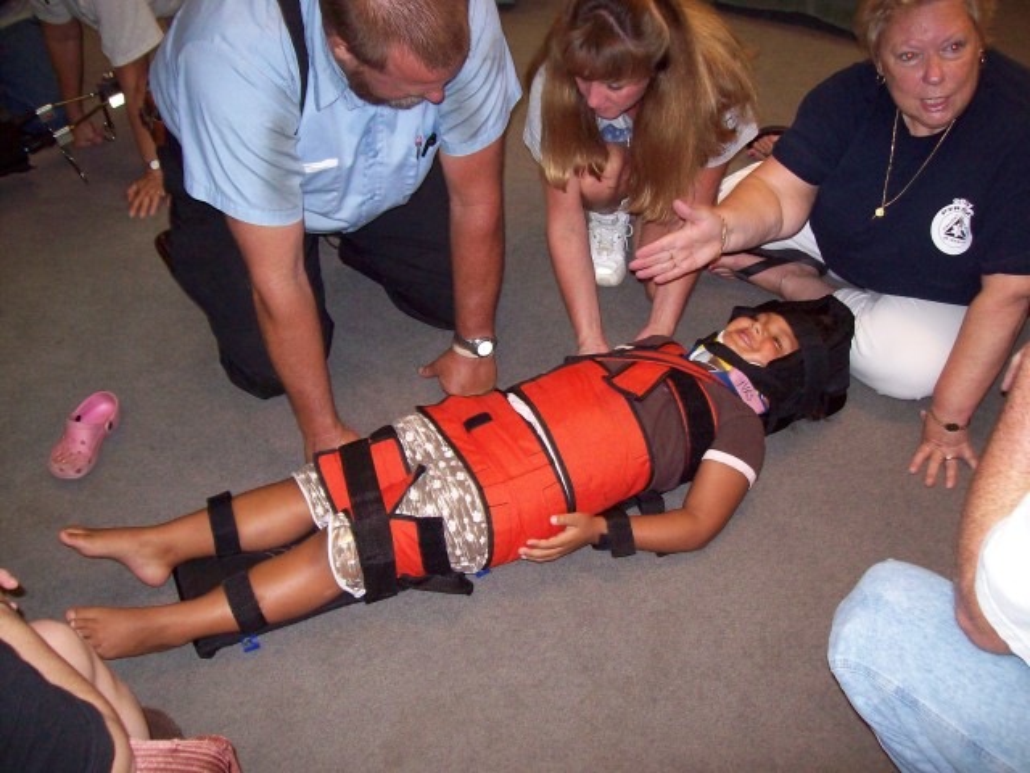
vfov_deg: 39.7
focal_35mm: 36
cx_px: 515
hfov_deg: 51.4
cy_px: 386
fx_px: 1071
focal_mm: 6
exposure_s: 1/64
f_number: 2.7
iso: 200
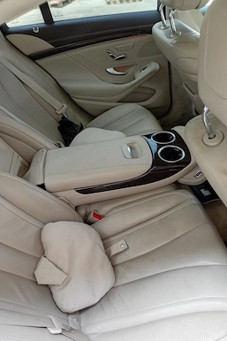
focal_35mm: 27
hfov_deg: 47.8
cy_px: 174
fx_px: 256
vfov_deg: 67.4
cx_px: 123
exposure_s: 1/50
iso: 103
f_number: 1.8
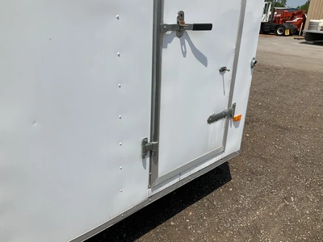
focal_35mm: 29
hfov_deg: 61.7
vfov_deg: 48.2
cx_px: 162
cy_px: 121
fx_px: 271
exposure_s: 1/3534
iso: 25
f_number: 1.8
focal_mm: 3
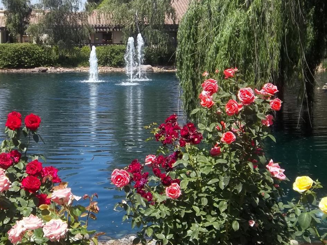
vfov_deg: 25.9
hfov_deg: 33.9
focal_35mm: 56
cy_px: 71
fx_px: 529
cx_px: 99
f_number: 3.86
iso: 64
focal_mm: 6.17
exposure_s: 1/500
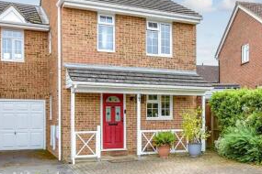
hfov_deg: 71.5
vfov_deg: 51.2
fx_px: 182
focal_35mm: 25
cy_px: 80
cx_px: 136
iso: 250
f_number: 8
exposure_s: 1/160
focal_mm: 10
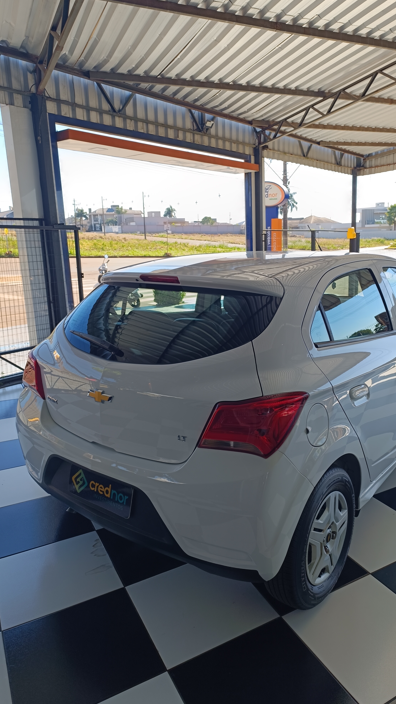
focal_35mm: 18
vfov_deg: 92.6
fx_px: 336
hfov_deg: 60.4
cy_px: 343
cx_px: 240
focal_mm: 6.14
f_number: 1.65
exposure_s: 1/120
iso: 56
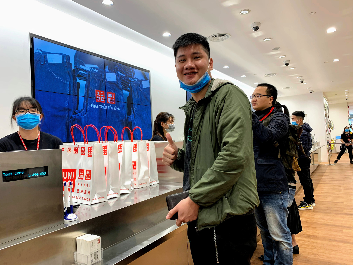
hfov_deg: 67.3
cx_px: 176
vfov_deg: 53.1
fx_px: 265
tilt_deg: +0.7
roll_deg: +2.7
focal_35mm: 26
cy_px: 132
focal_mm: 4.25
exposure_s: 1/100
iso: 40
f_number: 1.8
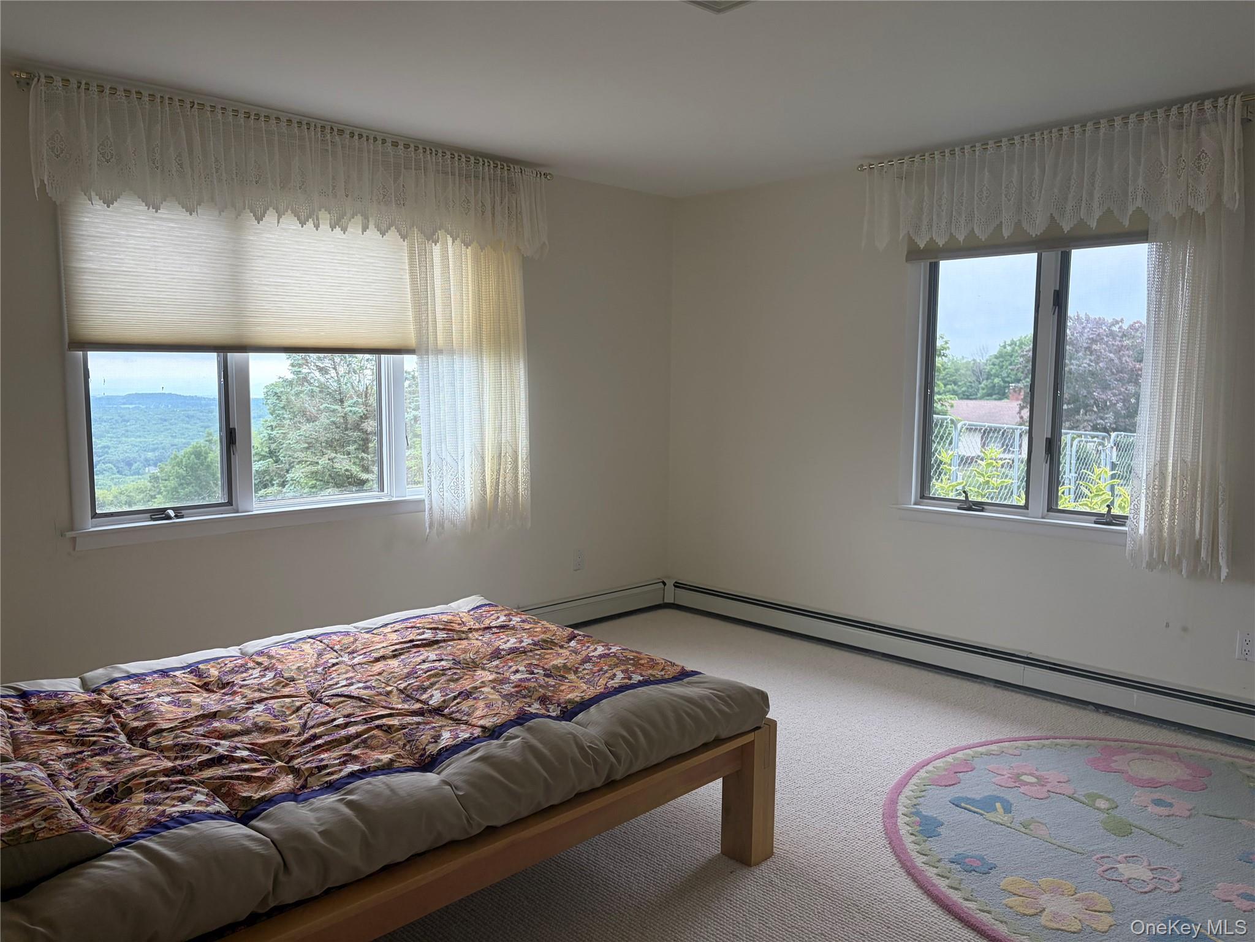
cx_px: 628
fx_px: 943
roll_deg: +0.7
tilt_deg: -5.5
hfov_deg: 67.3
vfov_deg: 53.1
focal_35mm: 26
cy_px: 471
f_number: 1.6
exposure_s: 1/193
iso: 125
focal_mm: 5.96
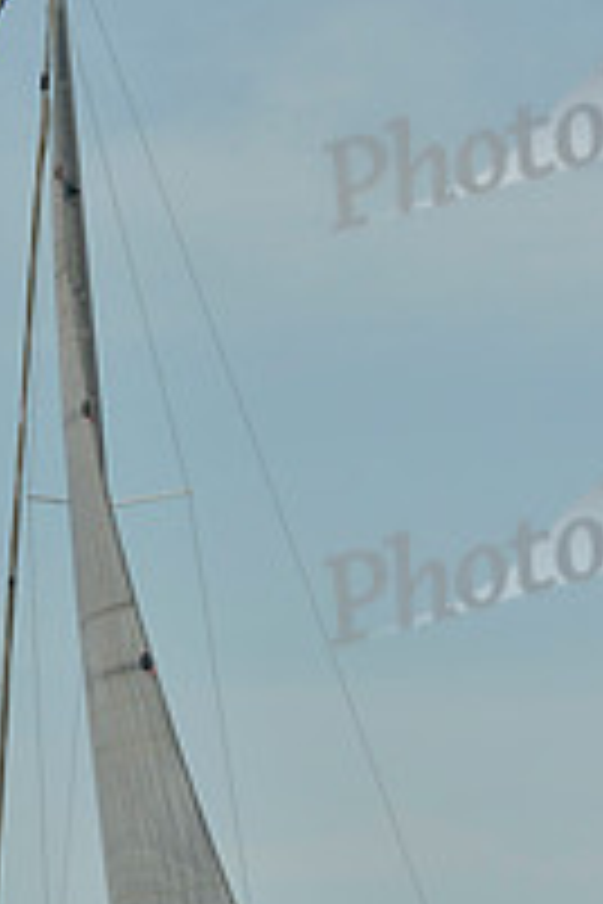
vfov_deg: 10.1
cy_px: 828
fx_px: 5075
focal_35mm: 202
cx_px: 92
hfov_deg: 6.8
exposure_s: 1/1250
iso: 280
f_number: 10
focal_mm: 70
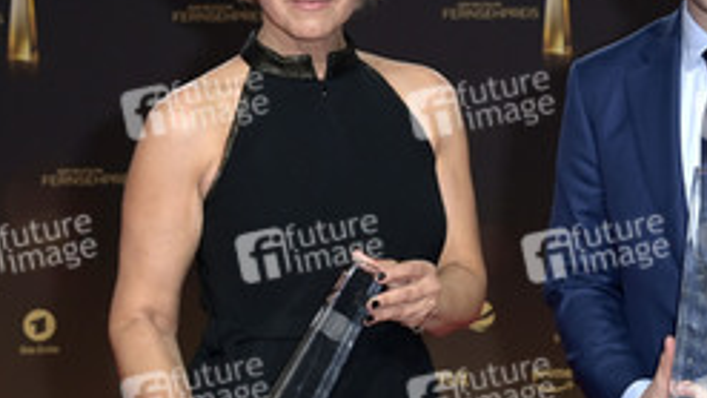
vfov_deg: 11.3
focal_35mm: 107
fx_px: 2006
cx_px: 520
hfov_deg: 19.9
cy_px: 178
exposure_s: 1/125
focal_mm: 56
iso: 800
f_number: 6.3
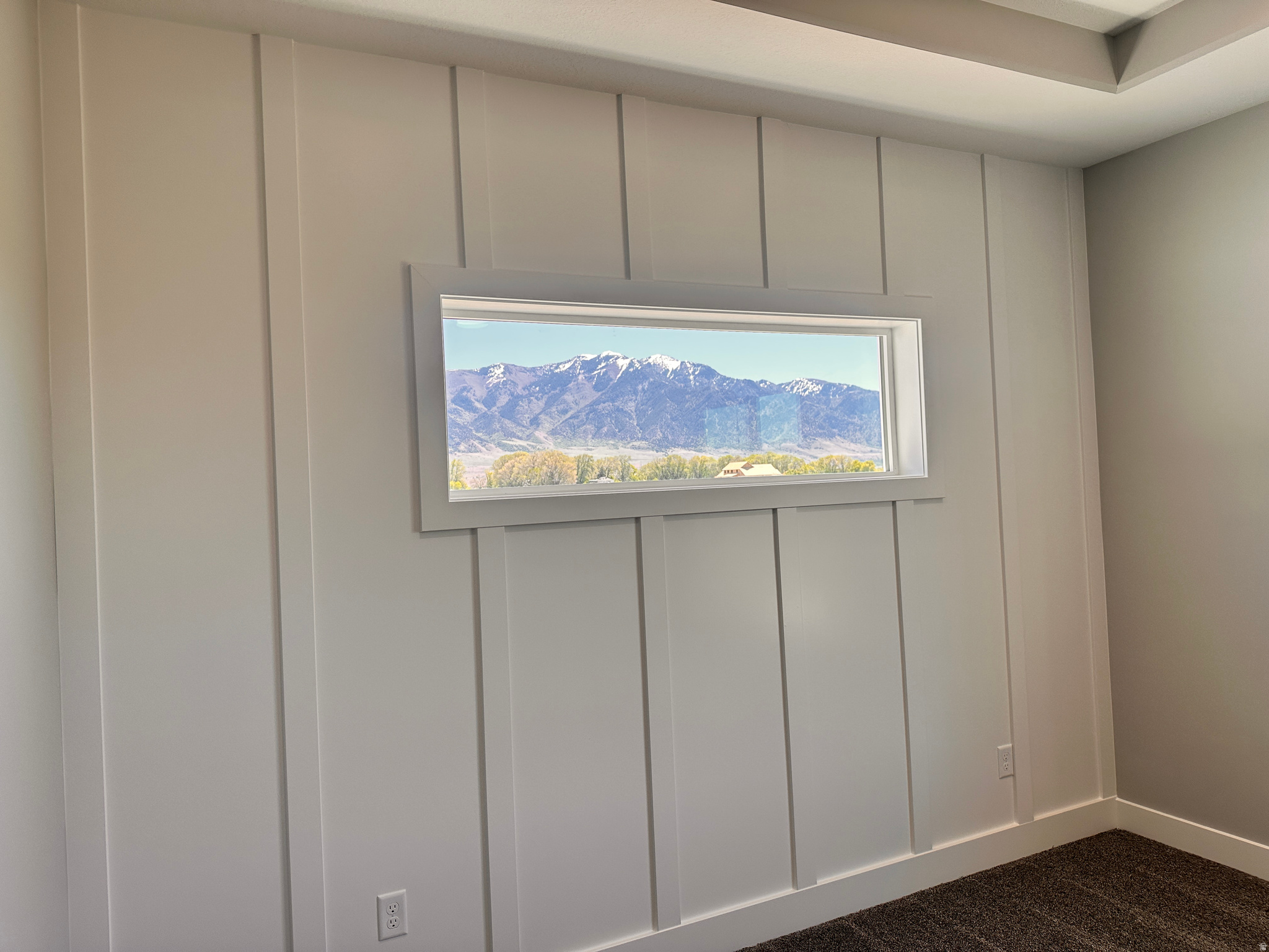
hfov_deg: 71.6
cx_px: 634
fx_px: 880
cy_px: 476
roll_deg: +2.3
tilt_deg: +0.8
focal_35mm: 24
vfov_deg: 56.8
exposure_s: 1/546
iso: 80
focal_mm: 6.86
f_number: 1.78
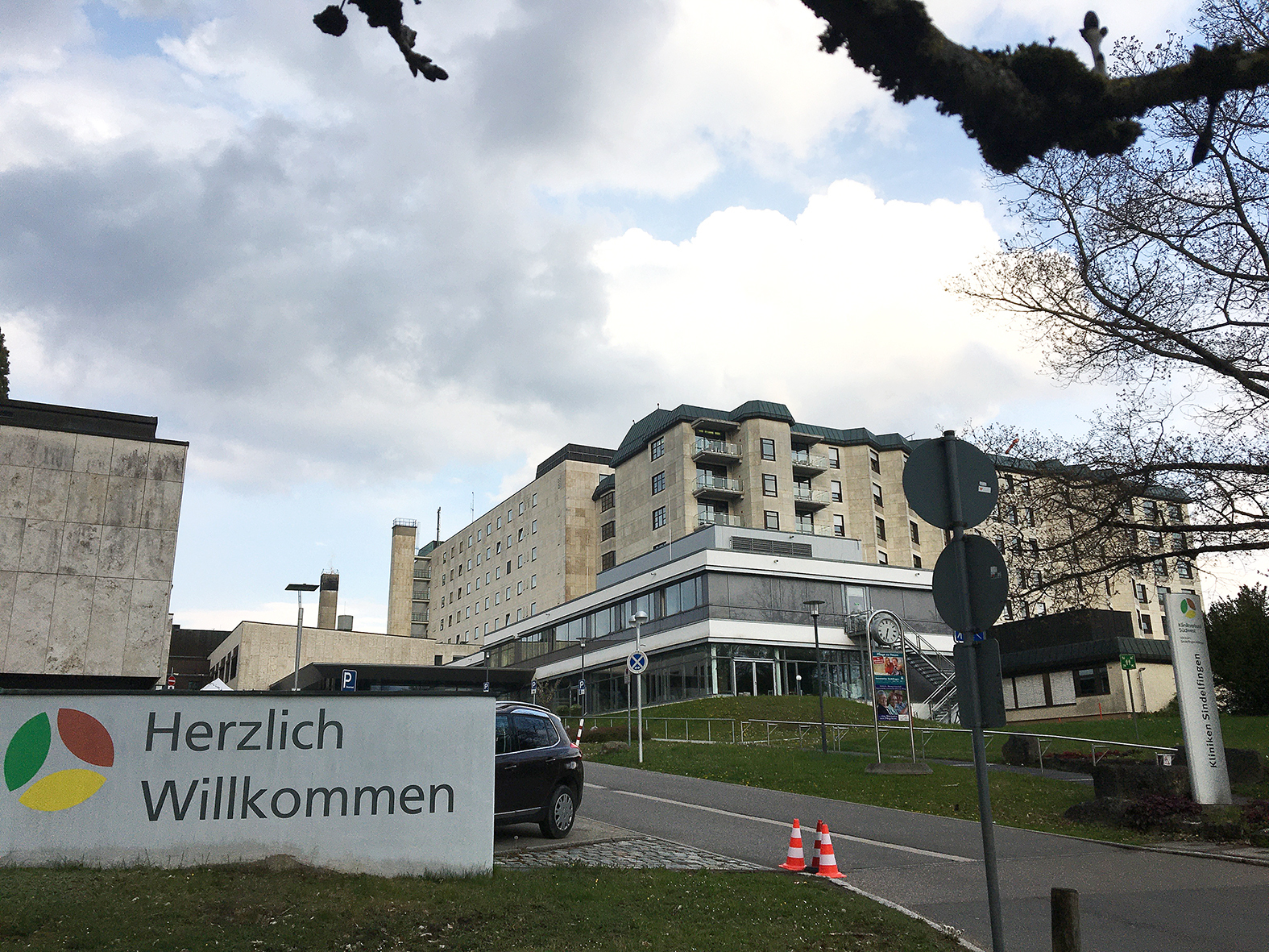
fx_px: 1063
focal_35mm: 29
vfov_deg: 48.2
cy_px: 476
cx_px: 634
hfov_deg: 61.7
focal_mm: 4.15
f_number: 2.2
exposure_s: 1/1603
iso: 25
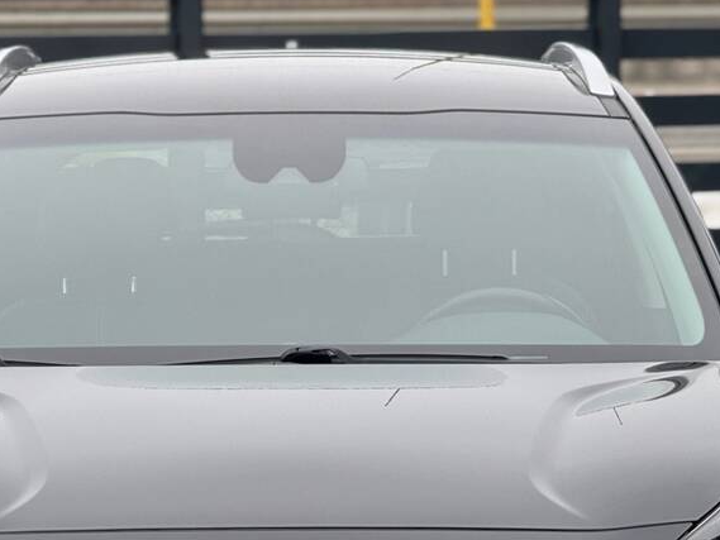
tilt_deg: -6.7
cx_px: 289
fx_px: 5263
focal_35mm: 253
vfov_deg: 5.9
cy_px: 544
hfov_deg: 7.8
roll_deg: +0.7
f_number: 2.8
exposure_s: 1/172
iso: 50
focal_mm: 15.66
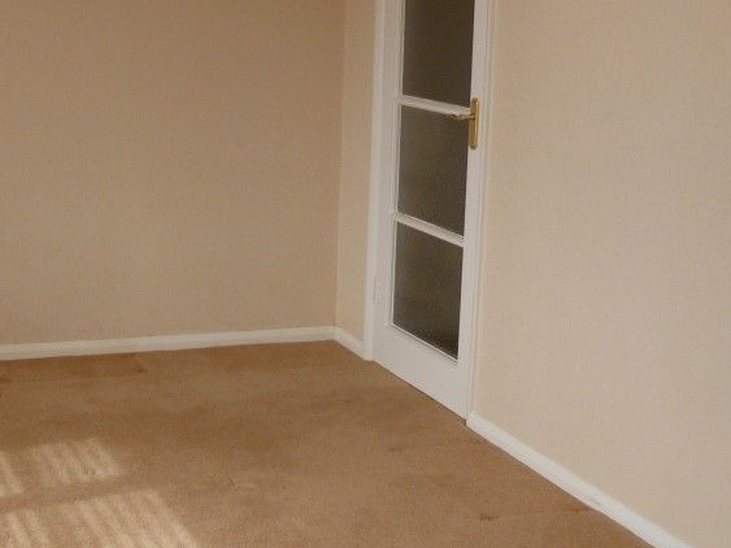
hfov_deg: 29.2
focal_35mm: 64
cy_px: 240
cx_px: 93
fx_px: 1351
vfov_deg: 22.9
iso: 80
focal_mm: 4.5
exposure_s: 1/80
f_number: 2.8
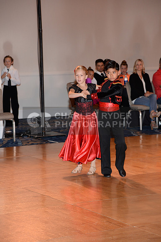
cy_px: 121
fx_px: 807
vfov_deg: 17.1
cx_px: 80
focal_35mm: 120
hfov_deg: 11.4
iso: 1250
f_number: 5.6
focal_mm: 120
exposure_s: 1/200
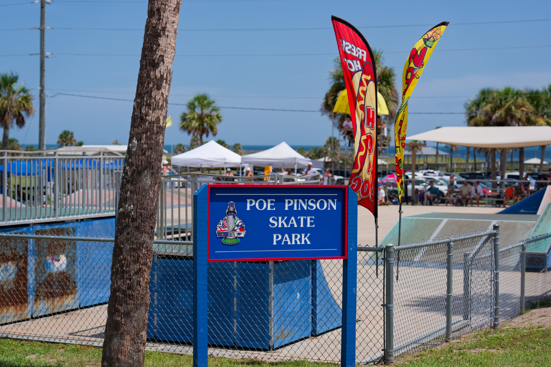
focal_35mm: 70
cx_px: 276
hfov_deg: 28.8
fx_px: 1071
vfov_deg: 19.5
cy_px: 184
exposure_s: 1/5000
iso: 250
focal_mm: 70
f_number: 4
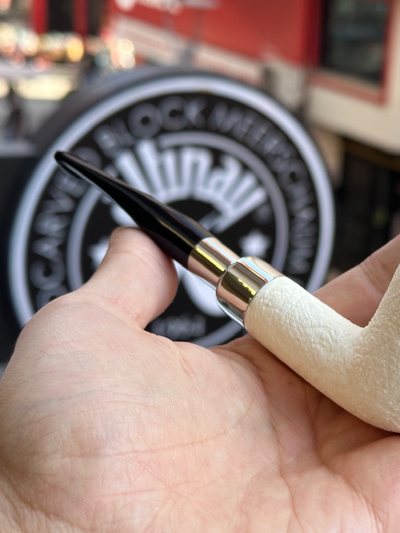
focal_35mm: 65
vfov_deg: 29.8
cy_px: 263
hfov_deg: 22.2
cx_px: 339
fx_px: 1001
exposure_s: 1/389
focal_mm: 6.86
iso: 64
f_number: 1.78
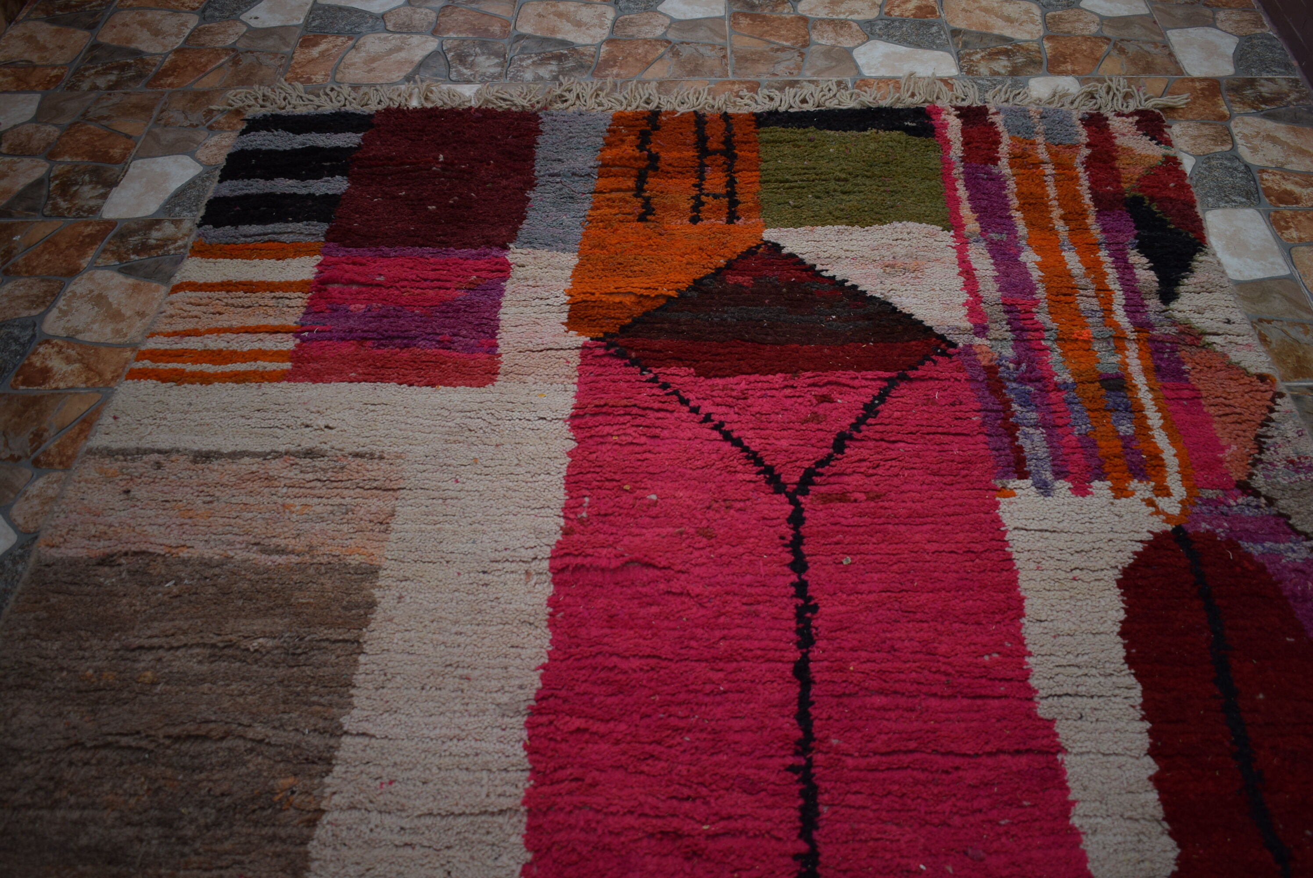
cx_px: 656
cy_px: 439
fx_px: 1314
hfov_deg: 53.1
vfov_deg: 36.9
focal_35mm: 36
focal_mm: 24
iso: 100
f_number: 3.8
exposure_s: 1/250
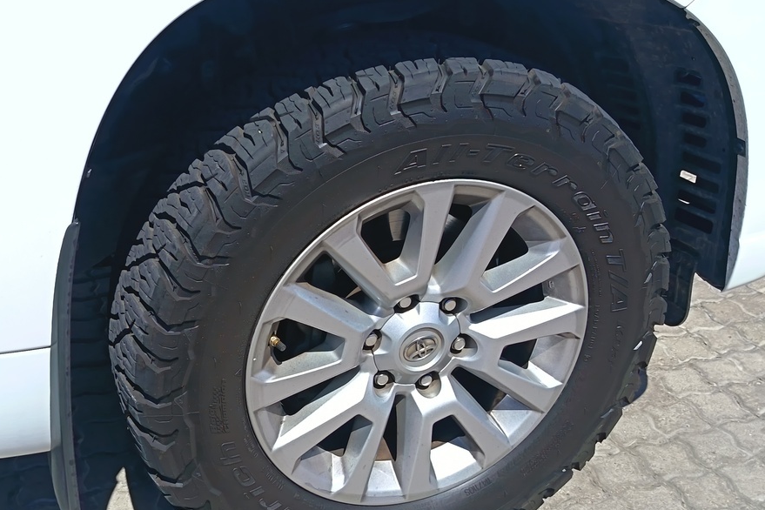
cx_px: 361
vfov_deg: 33.4
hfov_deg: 48.4
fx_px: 850
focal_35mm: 40
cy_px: 291
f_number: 1.75
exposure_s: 1/1079
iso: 100
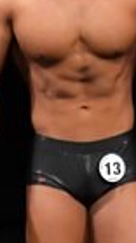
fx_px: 7560
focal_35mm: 1177
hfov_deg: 1.0
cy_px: 159
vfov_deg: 1.8
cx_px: -255
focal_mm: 135
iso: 3200
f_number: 5.6
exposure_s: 1/400
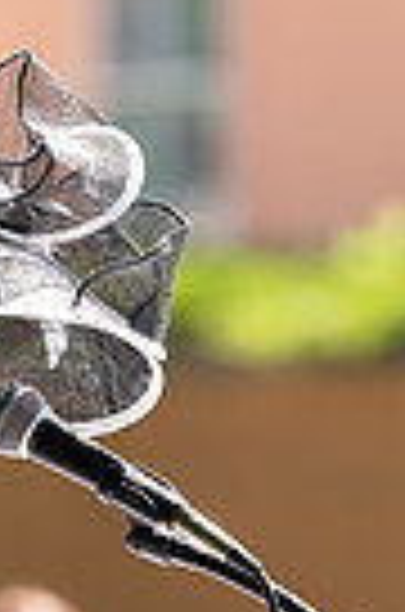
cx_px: -70
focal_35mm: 562
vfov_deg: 3.7
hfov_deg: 2.4
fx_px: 9532
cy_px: 855
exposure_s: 1/640
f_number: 2.8
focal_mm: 170
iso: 100
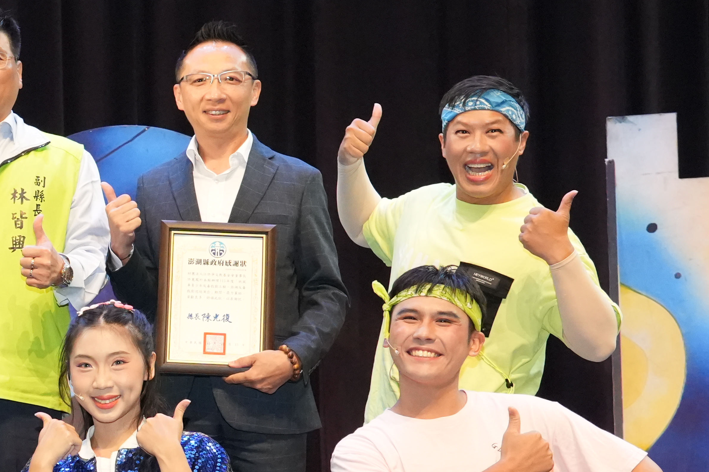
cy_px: 355
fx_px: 1969
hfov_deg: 19.7
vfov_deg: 13.6
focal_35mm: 100
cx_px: -31
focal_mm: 34
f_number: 5.6
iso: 8000
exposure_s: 1/200
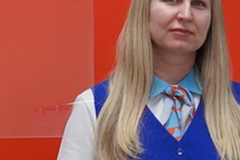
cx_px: 166
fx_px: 1747
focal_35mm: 262
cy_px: 176
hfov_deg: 7.9
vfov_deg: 5.2
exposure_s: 1/160
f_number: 4
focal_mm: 40
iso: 500
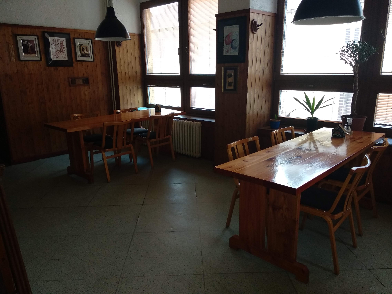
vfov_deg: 53.1
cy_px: 147
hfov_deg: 67.3
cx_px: 196
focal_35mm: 26
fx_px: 294
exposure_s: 1/25
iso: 500
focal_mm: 3.81
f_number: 2.2
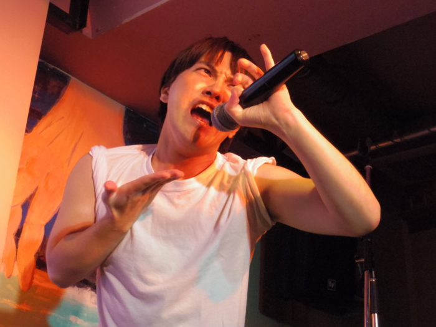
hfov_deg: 38.2
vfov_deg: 29.1
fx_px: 630
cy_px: 164
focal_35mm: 50
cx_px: 218
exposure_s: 1/100
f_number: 4
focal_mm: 9
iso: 2500
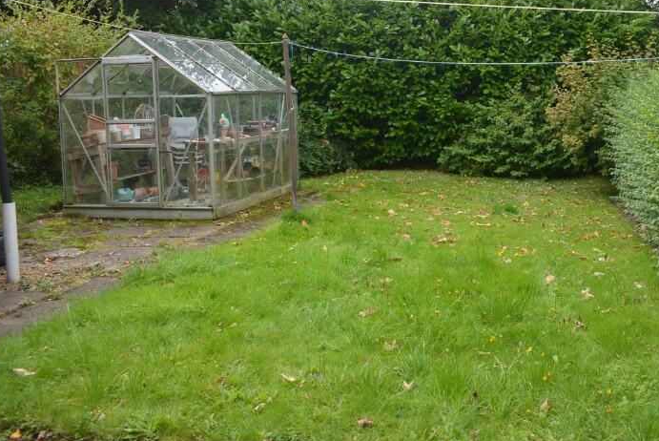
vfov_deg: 33.2
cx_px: 434
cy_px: 144
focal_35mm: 40
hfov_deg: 47.7
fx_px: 733
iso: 200
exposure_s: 1/160
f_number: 6.3
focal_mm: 18
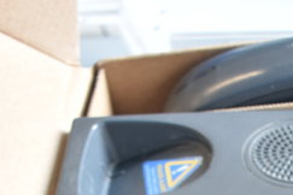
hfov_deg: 17.7
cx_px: 291
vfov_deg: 10.1
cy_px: 516
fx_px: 920
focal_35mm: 113
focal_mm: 20
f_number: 3.8
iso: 450
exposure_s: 1/30
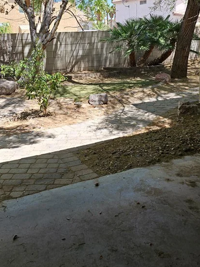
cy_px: 79
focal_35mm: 43
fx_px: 331
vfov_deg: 42.9
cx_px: 100
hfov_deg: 33.6
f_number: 1.7
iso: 10
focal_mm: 6.3
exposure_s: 1/224
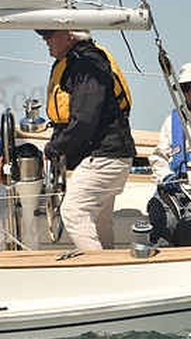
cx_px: 171
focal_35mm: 503
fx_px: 4532
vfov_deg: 4.3
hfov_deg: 2.4
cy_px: 289
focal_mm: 200
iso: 250
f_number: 5.6
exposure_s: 1/800
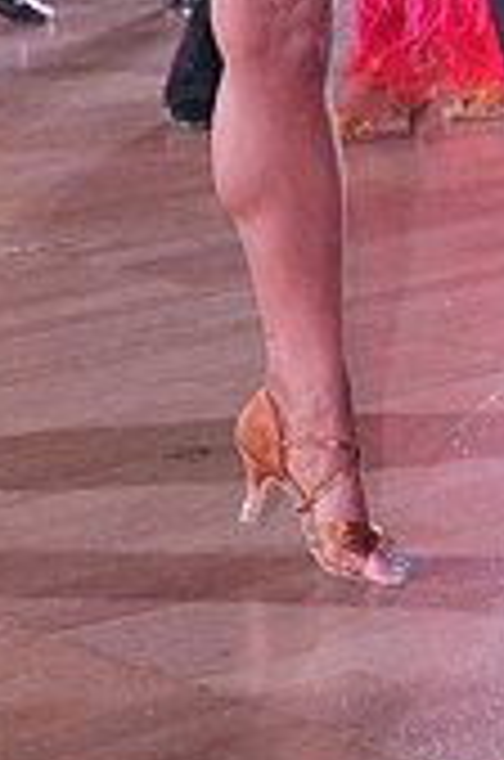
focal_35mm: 172
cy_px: -391
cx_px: 236
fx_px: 3627
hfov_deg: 7.9
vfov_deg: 11.5
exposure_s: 1/400
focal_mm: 50
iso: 2000
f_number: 4
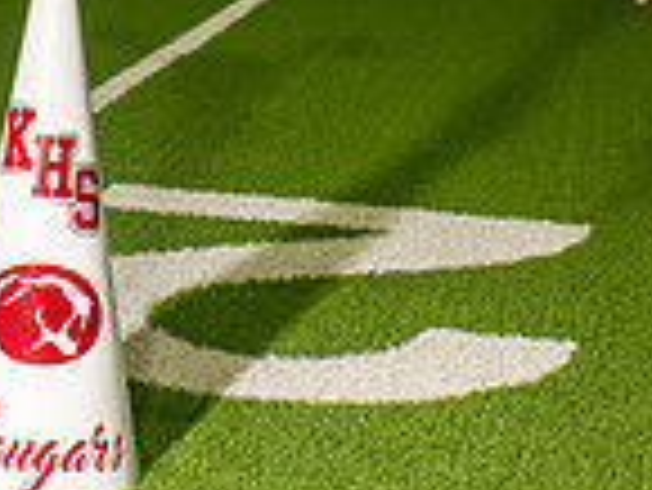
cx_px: 36
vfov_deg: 10.8
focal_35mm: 125
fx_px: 2356
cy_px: -503
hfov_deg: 15.5
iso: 1000
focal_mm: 42
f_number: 7.1
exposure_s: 1/400
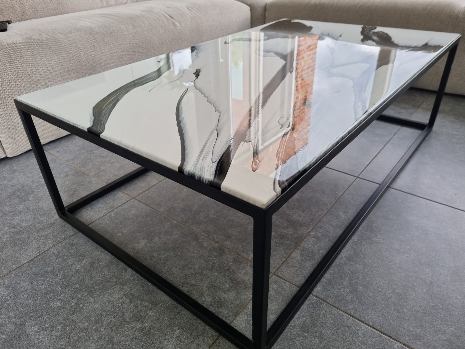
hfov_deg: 67.3
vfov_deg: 53.1
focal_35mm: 26
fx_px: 349
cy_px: 174
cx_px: 232
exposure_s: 1/100
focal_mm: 5.4
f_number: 1.8
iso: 64
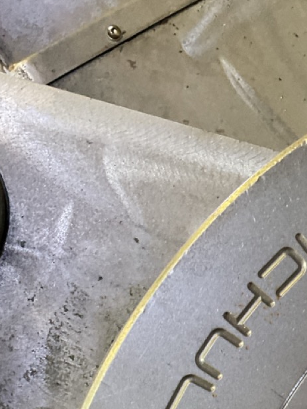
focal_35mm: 60
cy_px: 408
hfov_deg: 23.6
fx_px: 710
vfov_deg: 30.0
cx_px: 292
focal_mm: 3
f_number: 1.8
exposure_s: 1/40
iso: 320
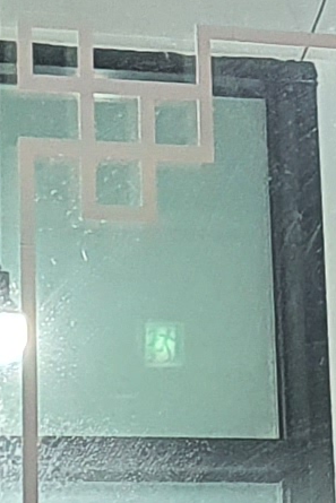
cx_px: 430
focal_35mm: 245
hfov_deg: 5.6
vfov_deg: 8.2
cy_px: -251
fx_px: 3427
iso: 200
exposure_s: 1/60
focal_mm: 4.3
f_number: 1.5
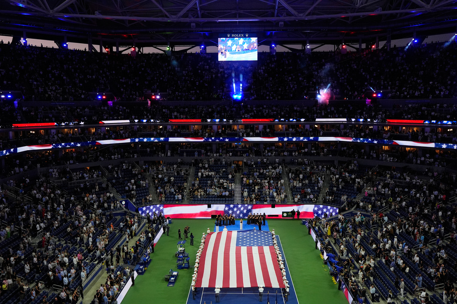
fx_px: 393
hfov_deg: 60.3
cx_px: 228
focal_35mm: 31
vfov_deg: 42.3
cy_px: 152
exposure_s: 1/3200
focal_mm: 31
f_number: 2.8
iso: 2500
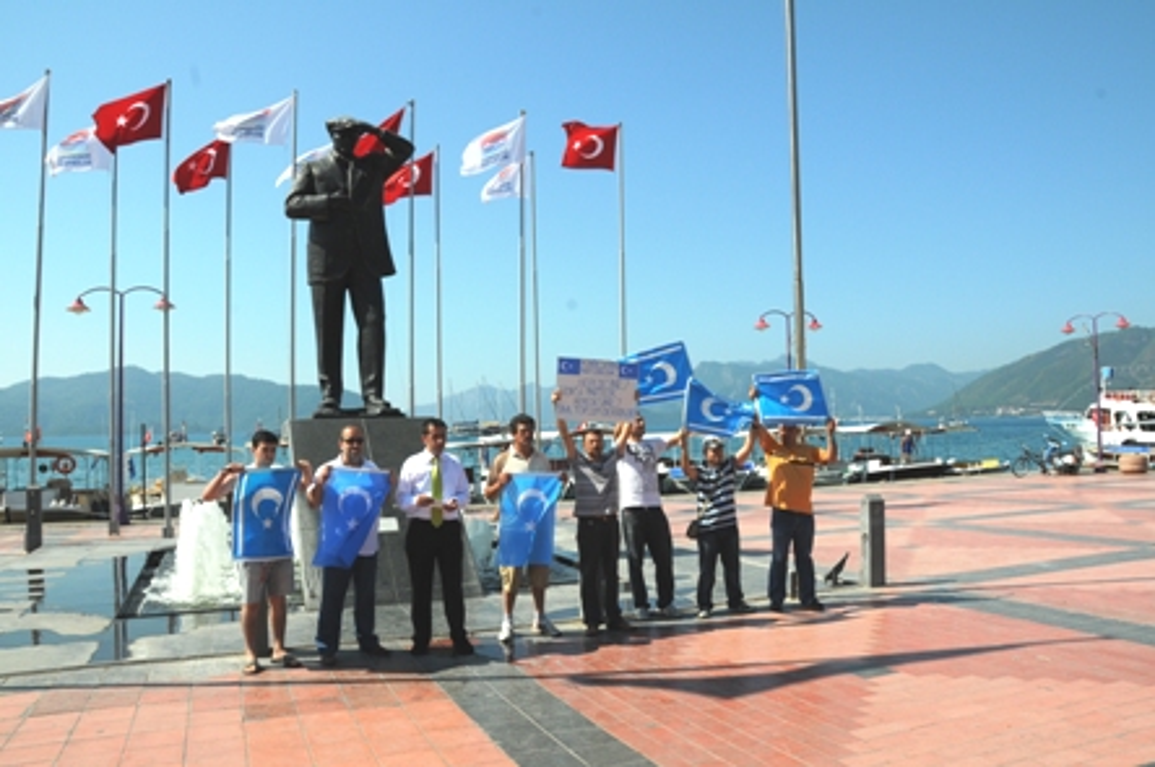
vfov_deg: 47.8
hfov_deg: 67.4
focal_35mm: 27
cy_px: 384
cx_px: 578
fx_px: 865
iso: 500
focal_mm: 18
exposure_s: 1/640
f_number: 13
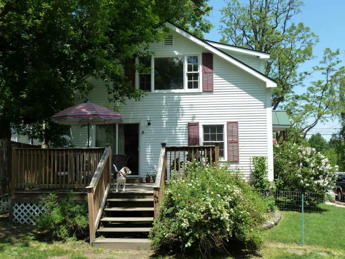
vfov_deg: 38.7
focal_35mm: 37
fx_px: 369
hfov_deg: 50.1
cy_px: 130
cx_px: 172
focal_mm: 6.1
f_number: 4
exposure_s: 1/400
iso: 125
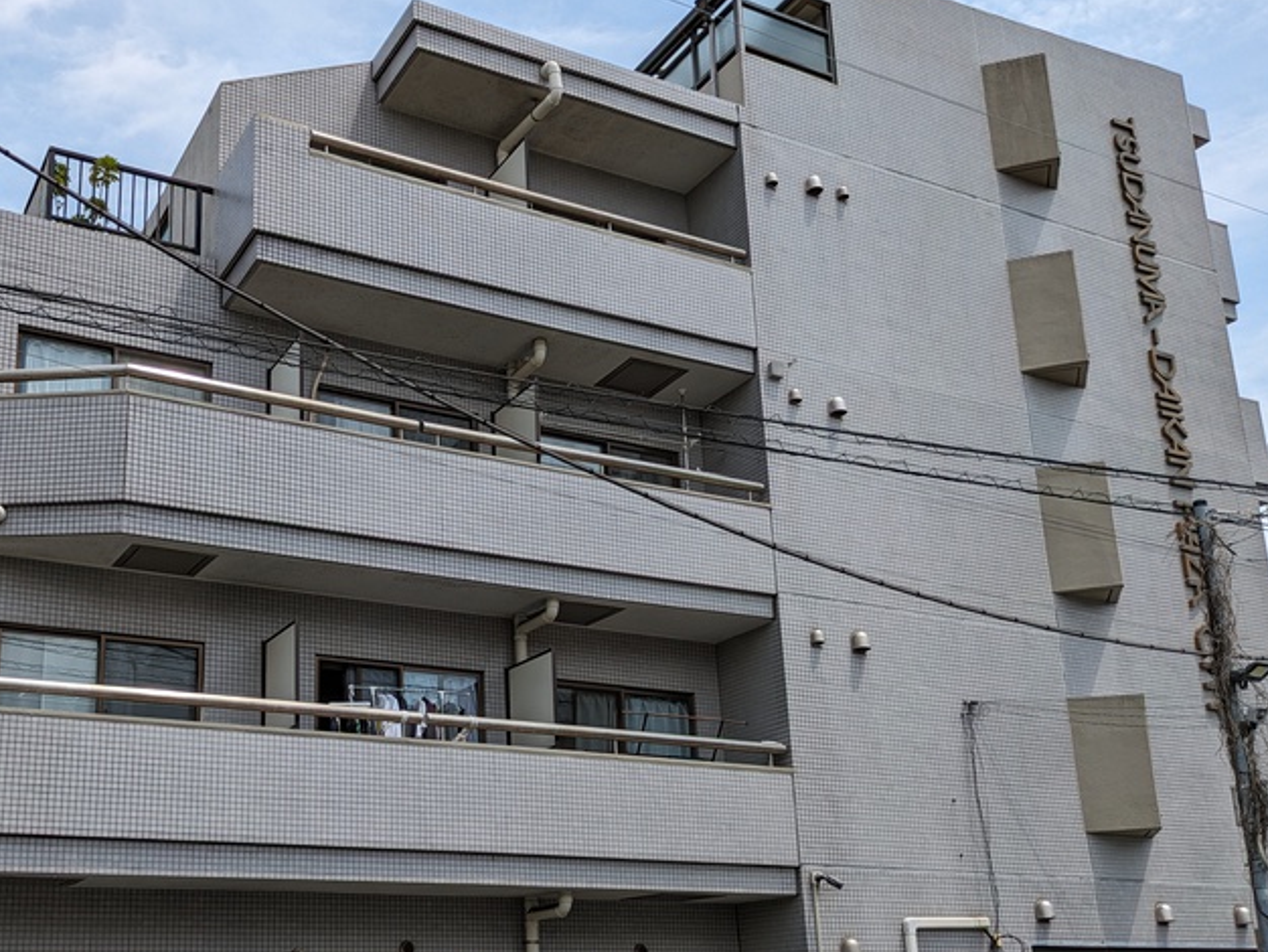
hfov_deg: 48.5
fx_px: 1392
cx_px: 477
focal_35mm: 38
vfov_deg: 37.3
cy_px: 634
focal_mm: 5.43
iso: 42
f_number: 1.89
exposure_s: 1/2732
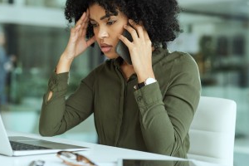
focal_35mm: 75
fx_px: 519
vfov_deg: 18.2
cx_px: 88
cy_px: 70
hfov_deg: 26.9
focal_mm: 50
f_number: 2.2
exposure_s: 1/200
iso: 250
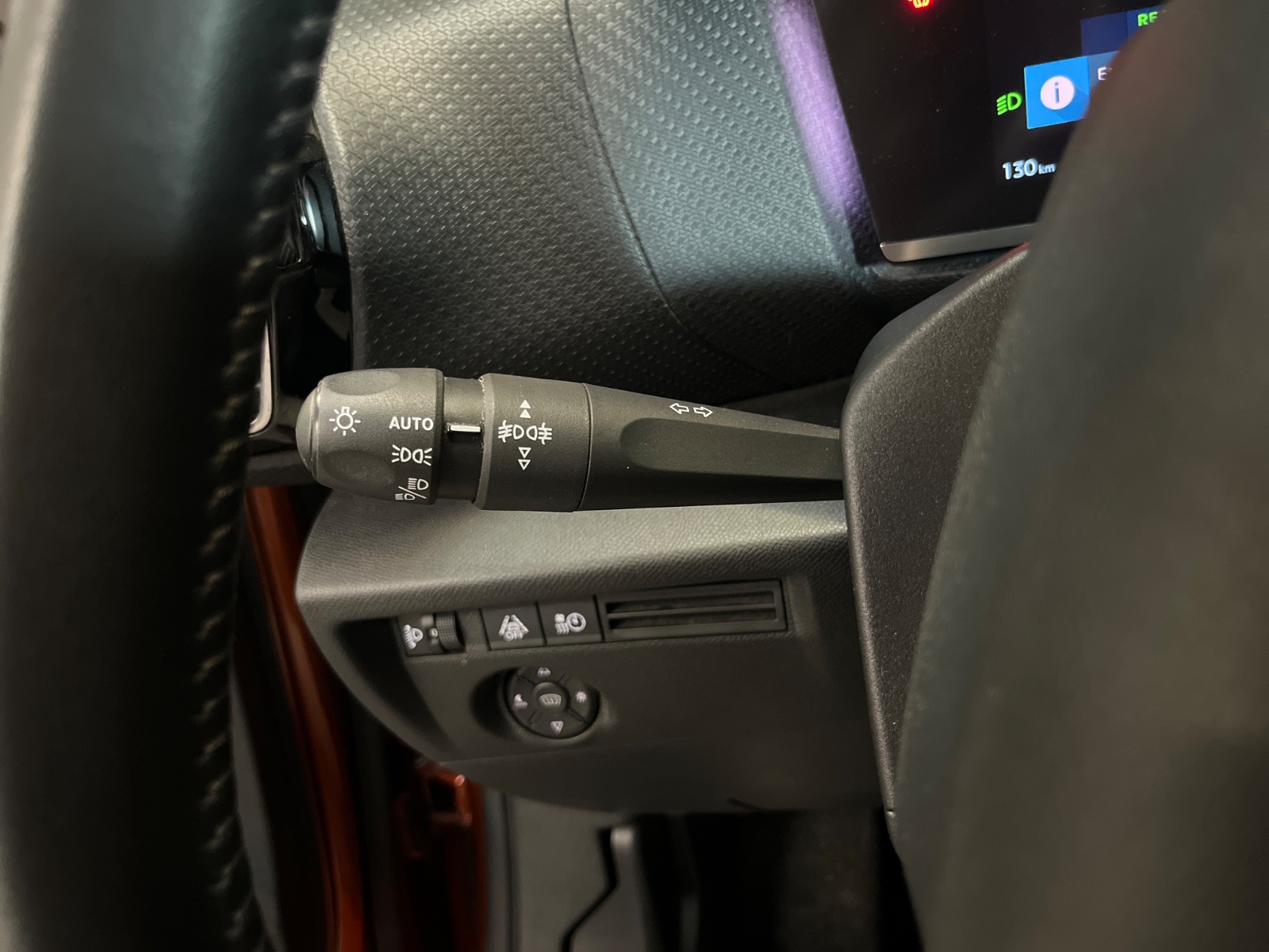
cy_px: 476
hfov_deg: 67.3
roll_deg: +12.9
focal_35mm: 26
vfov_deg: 53.1
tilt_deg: -23.5
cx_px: 634
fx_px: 953
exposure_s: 1/30
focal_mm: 5.1
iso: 640
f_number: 1.6
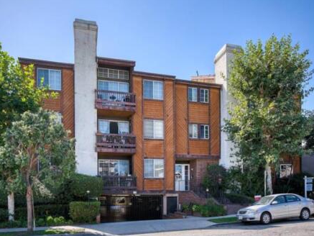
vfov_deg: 61.1
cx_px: 144
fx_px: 200
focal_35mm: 22
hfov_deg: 76.2
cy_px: 118
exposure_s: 1/100
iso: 100
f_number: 11
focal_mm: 20
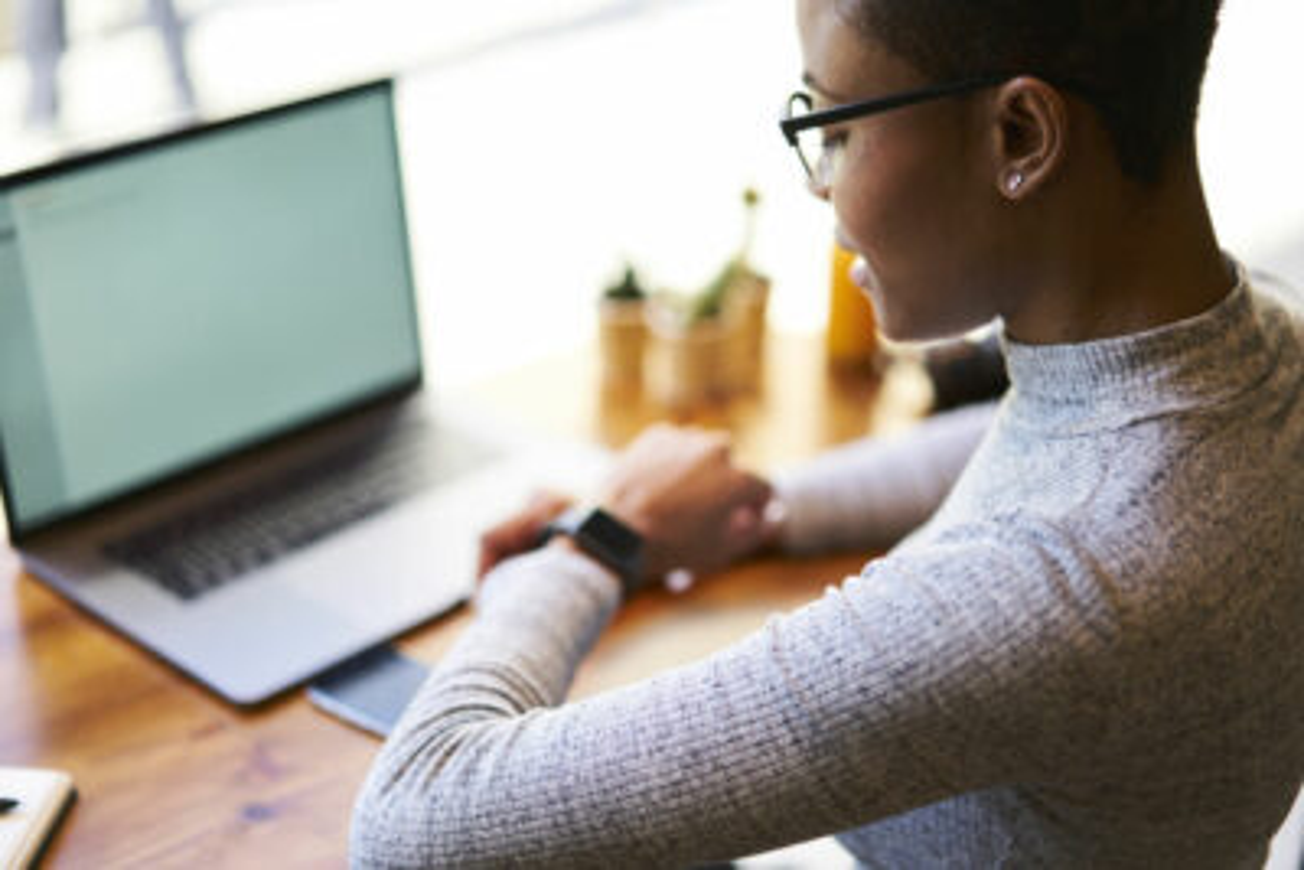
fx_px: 1993
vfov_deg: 24.6
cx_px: 652
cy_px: 435
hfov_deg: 36.2
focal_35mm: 55
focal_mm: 55
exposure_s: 1/200
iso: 160
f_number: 1.8
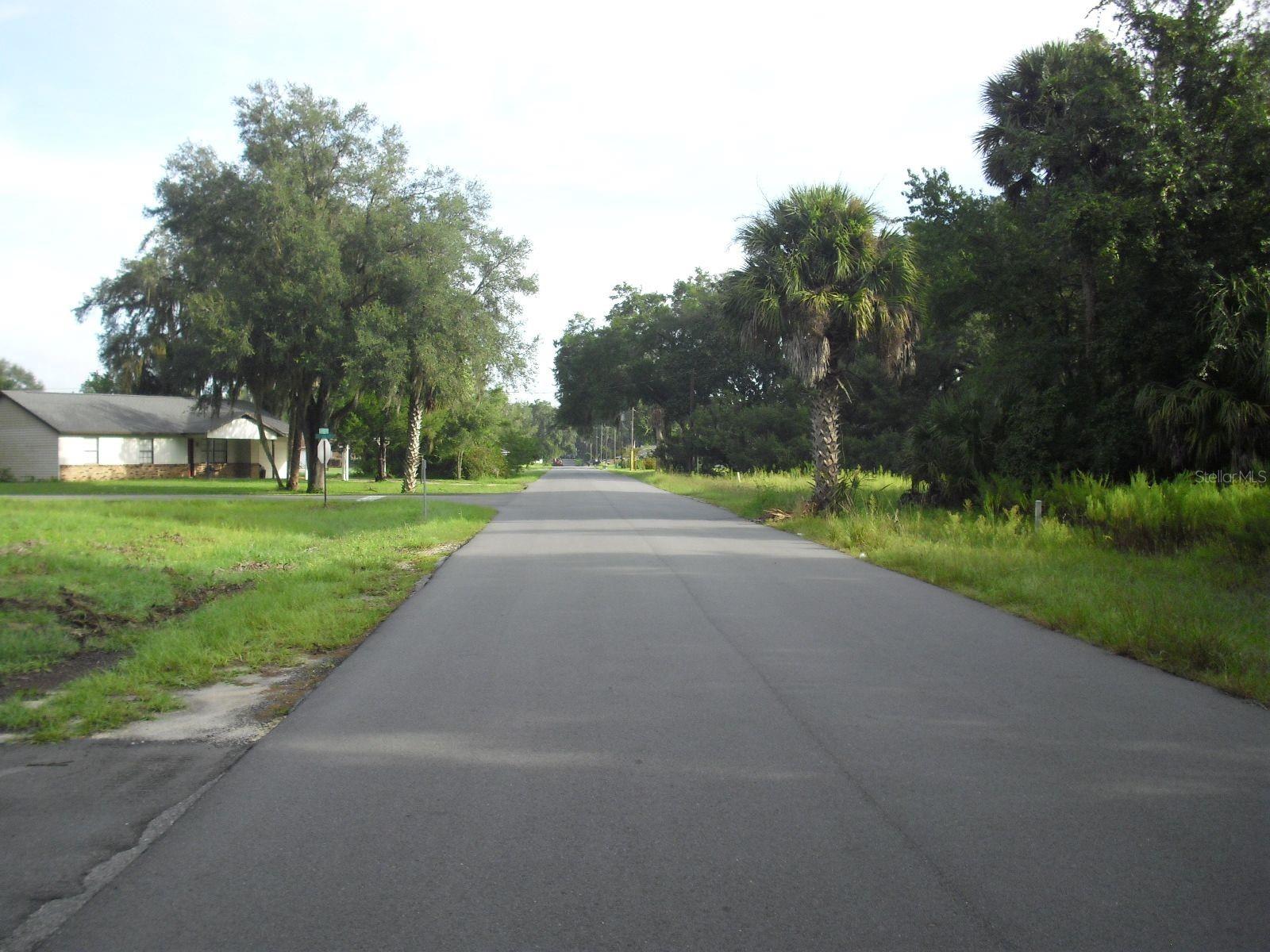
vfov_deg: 37.7
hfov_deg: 49.0
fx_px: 1394
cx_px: 635
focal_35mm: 38
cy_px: 476
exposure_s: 1/80
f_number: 8
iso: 100
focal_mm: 6.2
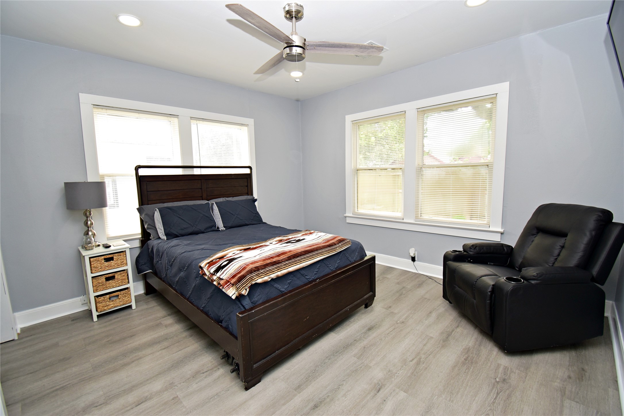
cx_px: 312
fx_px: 260
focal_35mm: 15
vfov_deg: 77.3
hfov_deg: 100.4
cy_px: 208
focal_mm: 10
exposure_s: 1/40
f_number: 4.5
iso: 200
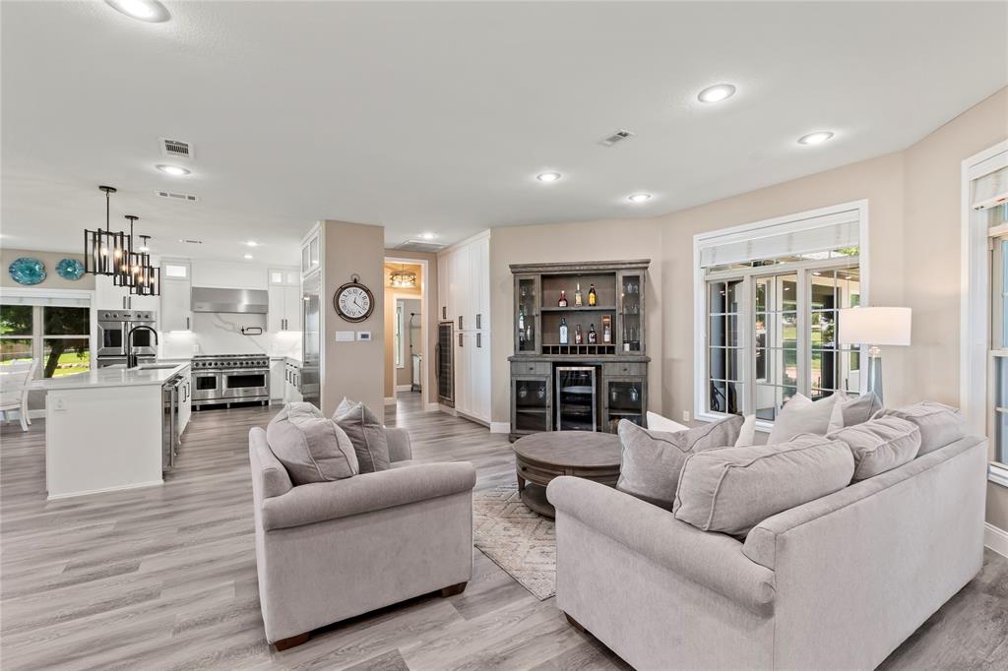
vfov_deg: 77.3
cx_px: 504
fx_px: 420
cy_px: 336
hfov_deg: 100.4
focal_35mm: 15
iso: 100
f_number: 9
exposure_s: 1/5
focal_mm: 10
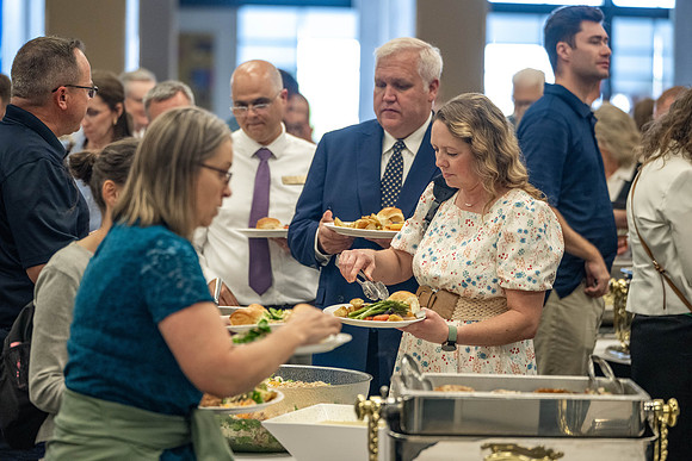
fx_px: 2499
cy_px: 230
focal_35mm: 130
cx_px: 346
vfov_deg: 10.6
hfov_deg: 15.8
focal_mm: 130
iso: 2500
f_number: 2.8
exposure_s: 1/250
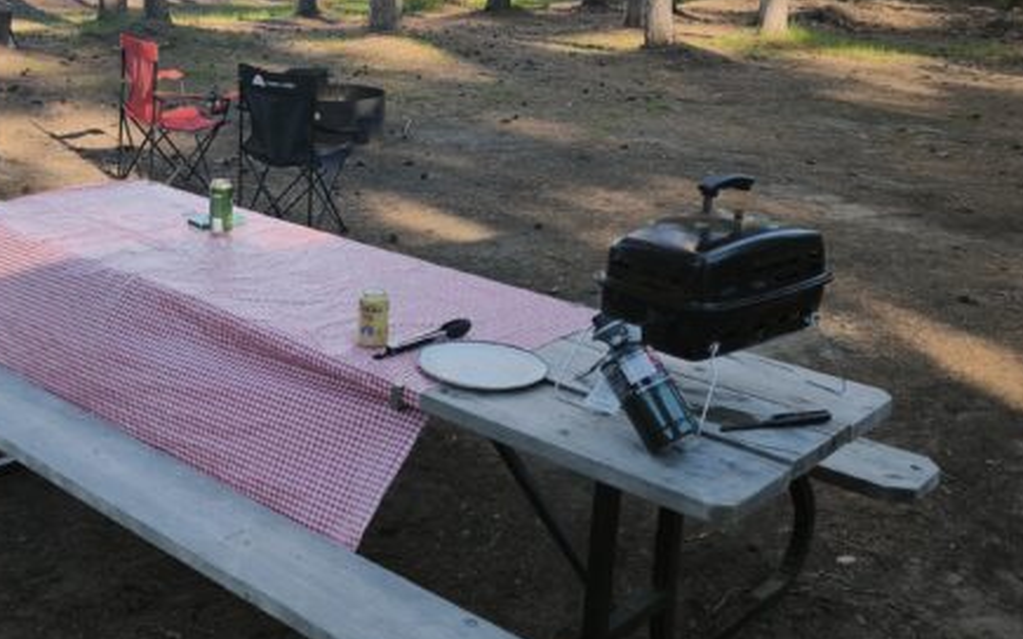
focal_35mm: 43
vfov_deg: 29.7
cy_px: 214
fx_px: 1199
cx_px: 270
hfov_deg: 44.8
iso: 50
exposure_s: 1/700
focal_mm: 6.45
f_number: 1.62
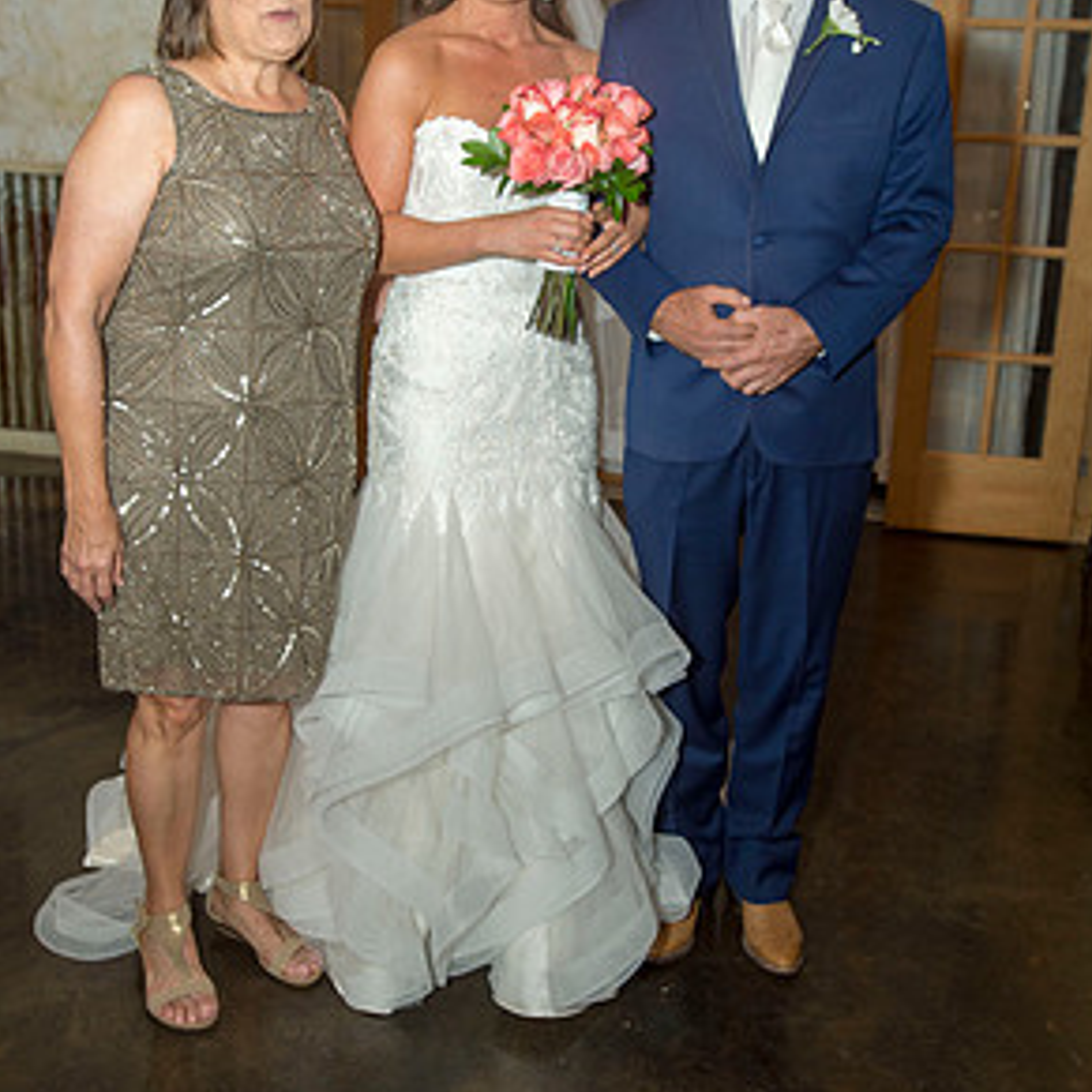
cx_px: 557
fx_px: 1499
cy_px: 480
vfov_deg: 40.0
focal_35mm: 42
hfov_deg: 40.0
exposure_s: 1/125
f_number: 5
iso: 640
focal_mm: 32
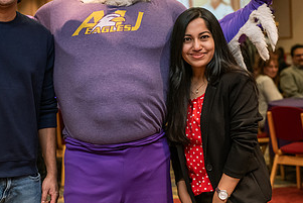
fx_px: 893
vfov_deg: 12.9
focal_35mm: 106
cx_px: 113
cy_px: 66
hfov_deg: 19.2
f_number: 3.2
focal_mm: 55
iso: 1600
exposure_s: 1/160
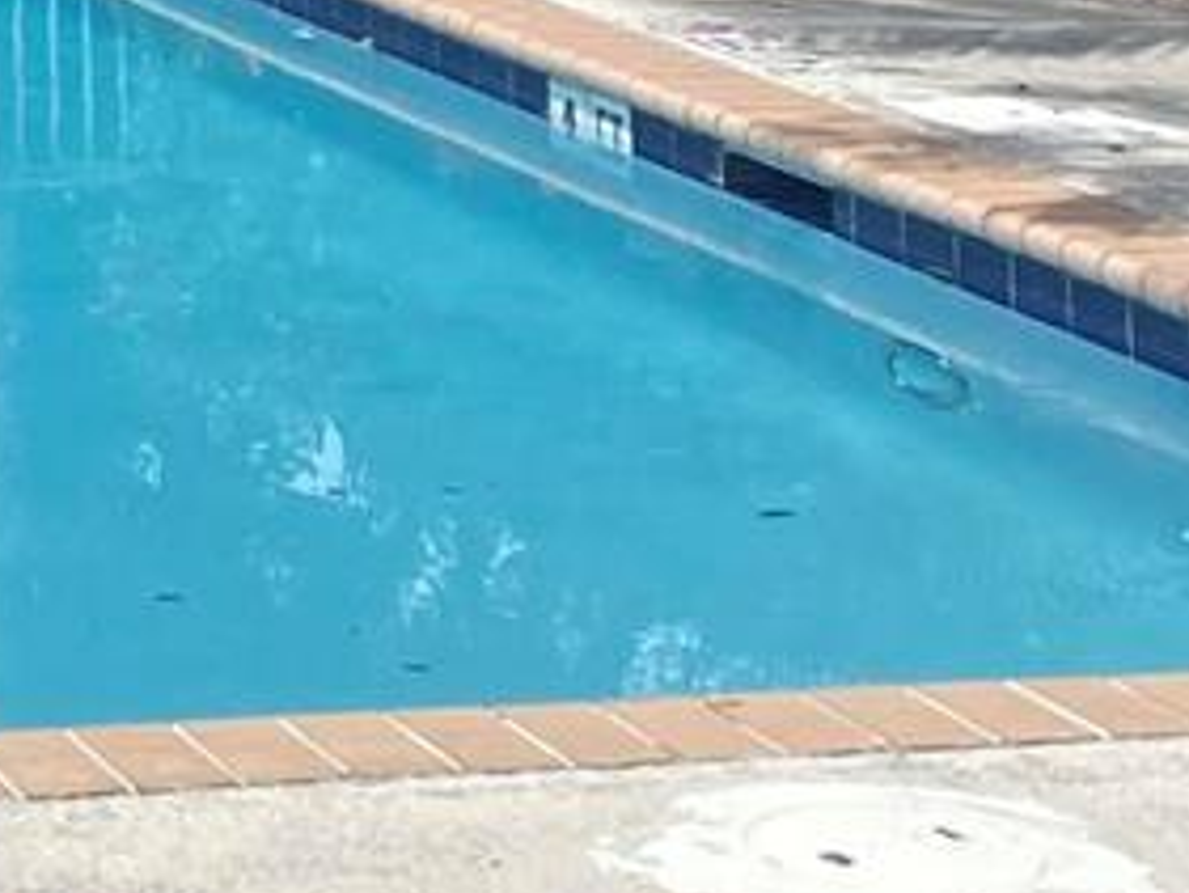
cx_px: -876
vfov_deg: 9.3
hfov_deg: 12.3
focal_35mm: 148
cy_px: -1041
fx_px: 5086
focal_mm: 4.25
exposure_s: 1/3300
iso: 32
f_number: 1.8
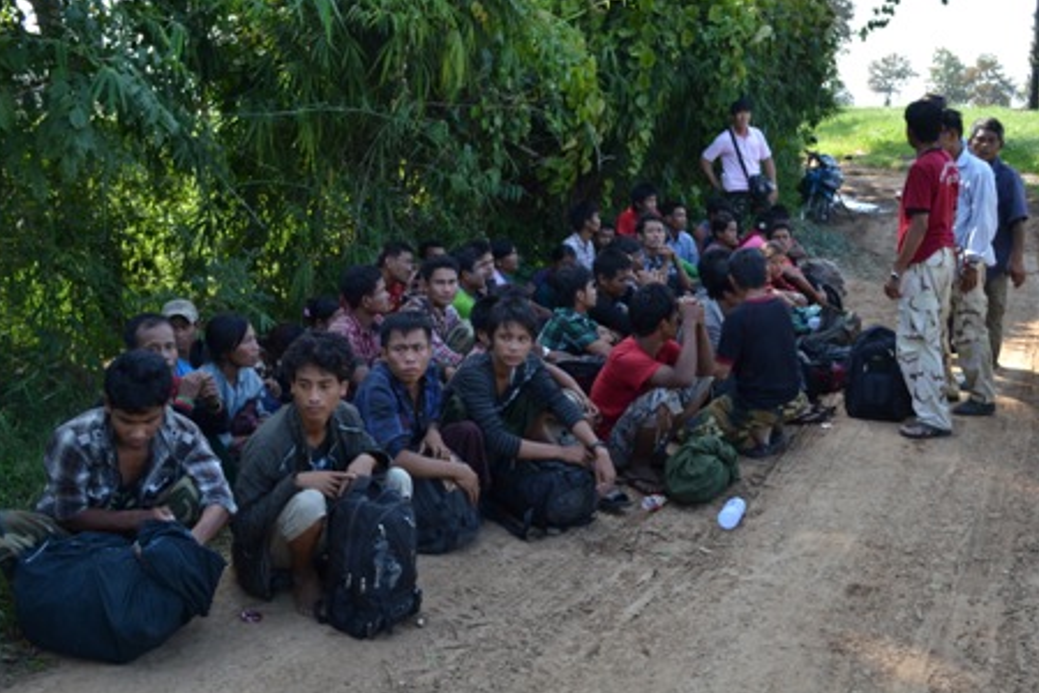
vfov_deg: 33.4
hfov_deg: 48.4
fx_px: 1154
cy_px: 322
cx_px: 547
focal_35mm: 40
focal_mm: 24
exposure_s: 1/50
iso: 100
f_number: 8
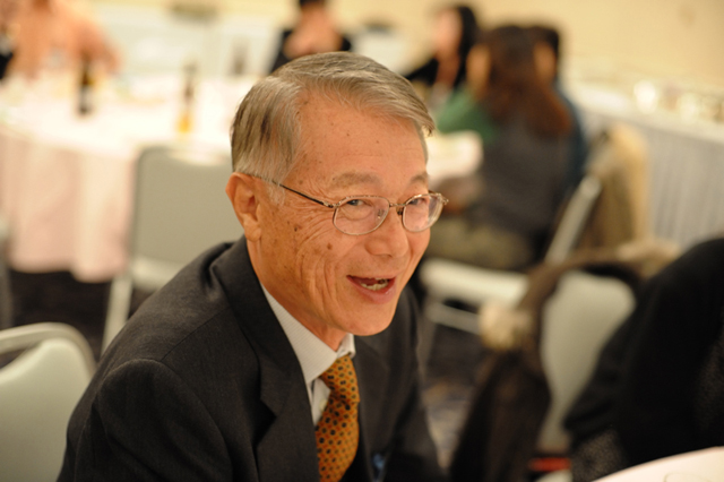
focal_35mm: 50
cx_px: 362
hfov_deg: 39.6
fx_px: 1005
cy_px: 241
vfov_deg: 27.0
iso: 2500
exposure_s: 1/100
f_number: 2.8
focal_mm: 50
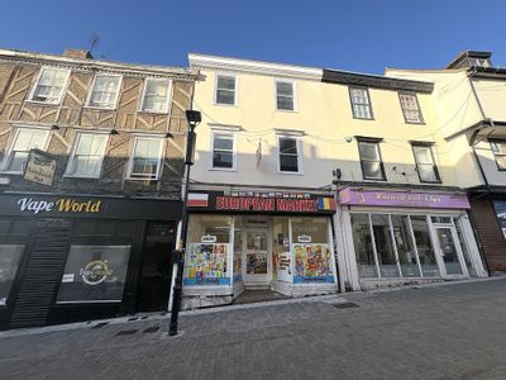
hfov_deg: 102.1
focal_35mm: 14
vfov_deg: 85.7
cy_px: 190
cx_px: 253
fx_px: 205
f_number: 2.2
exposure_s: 1/821
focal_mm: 2.22
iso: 64
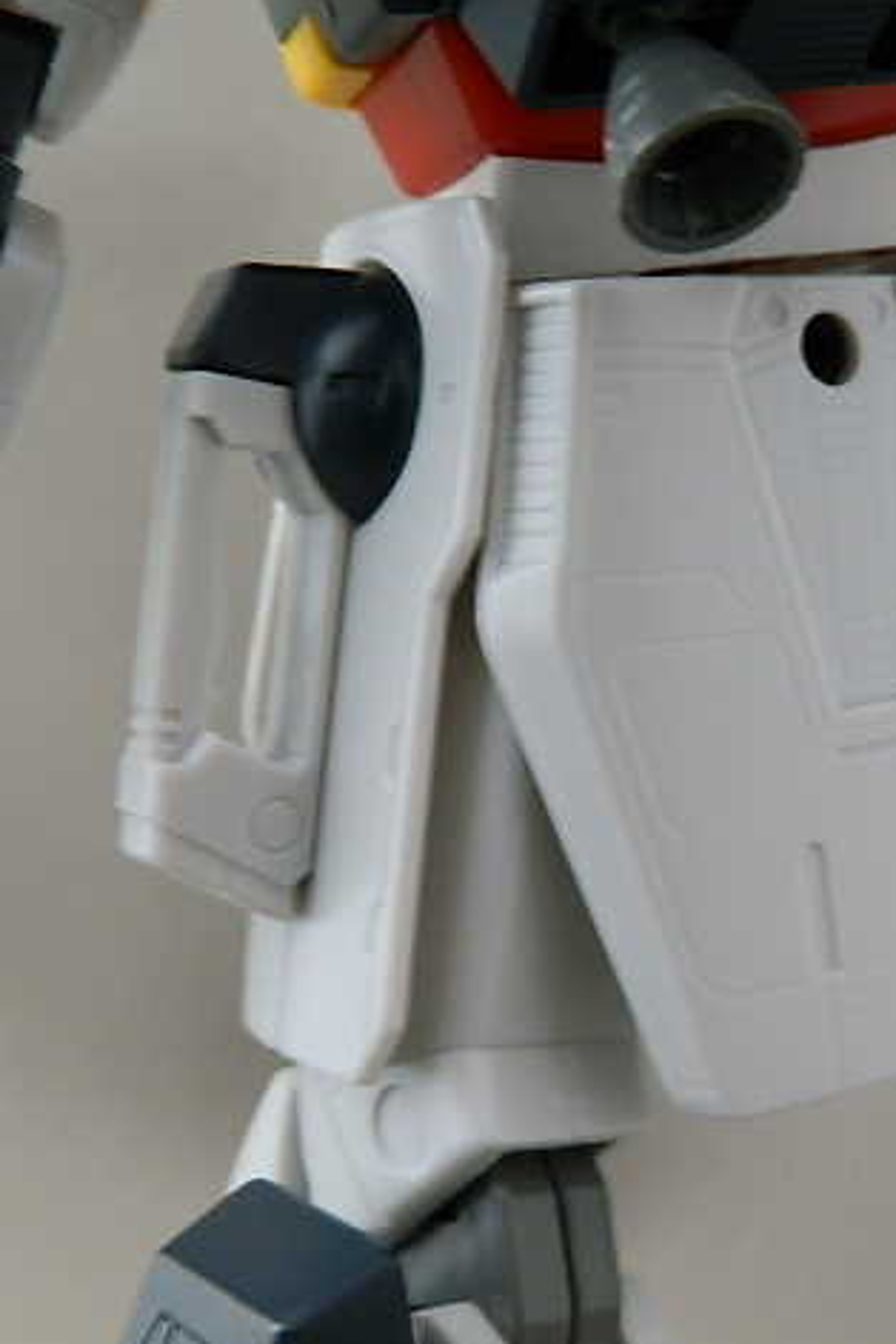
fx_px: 1792
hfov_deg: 27.2
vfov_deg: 41.1
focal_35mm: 48
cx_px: 776
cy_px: 679
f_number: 3.5
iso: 200
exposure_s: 1/8
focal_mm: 6.17
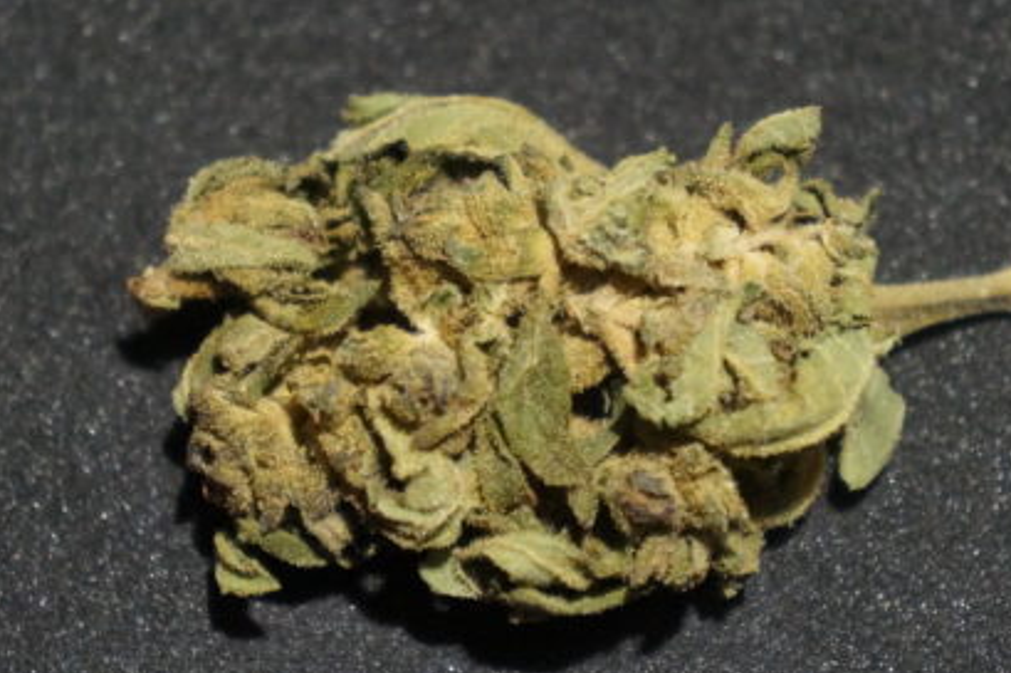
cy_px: 372
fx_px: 4348
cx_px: 487
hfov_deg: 13.3
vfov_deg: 8.8
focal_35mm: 155
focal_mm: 55
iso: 3200
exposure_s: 1/30
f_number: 5.6
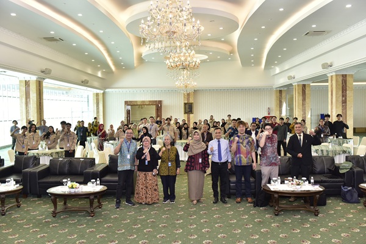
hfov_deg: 58.7
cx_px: 183
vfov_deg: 41.1
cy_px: 122
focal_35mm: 32
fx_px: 325
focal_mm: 32
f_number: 4.5
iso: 800
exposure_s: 1/80
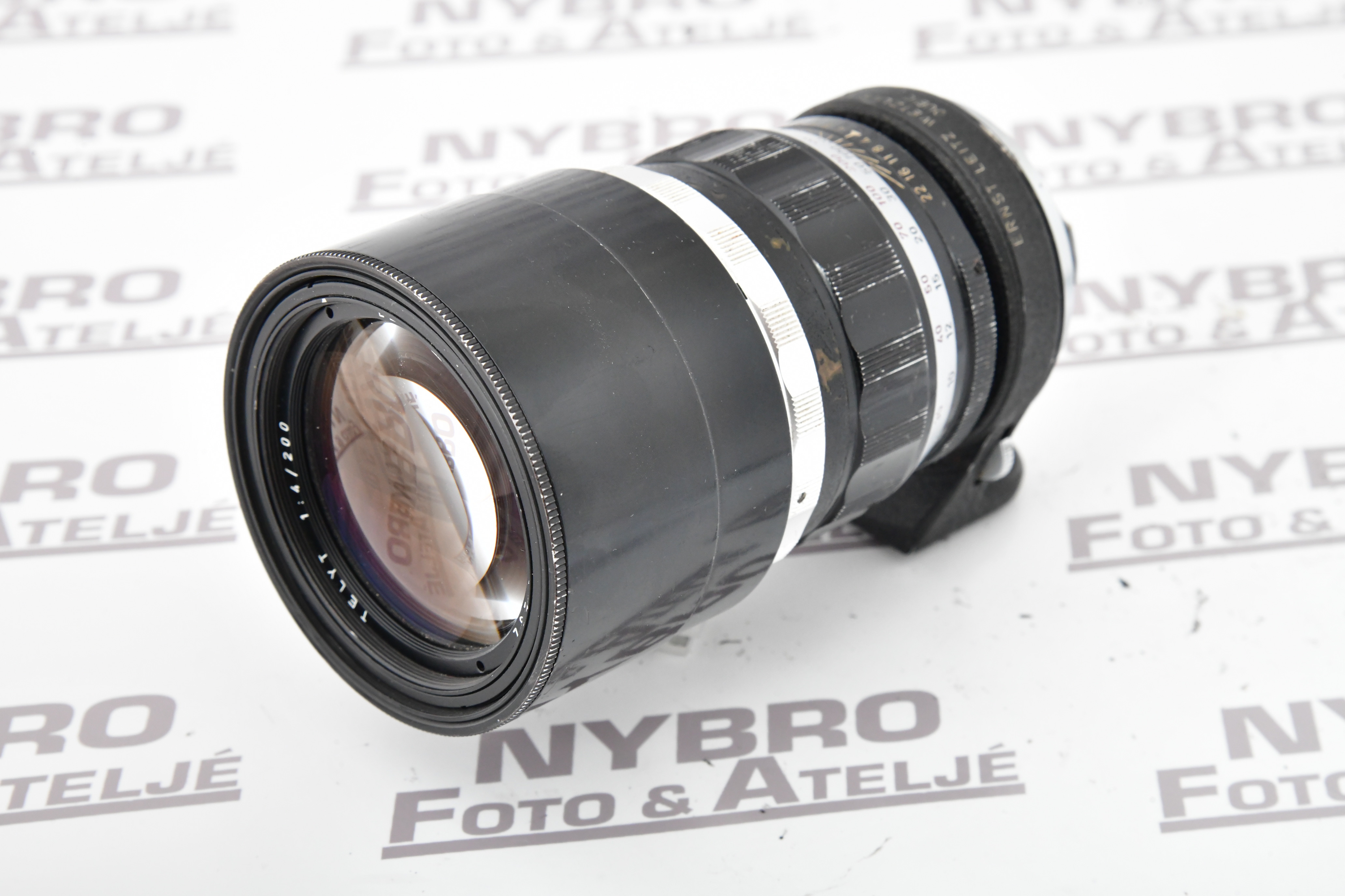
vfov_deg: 11.4
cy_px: 448
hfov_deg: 17.1
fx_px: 4483
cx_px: 672
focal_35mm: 120
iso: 3200
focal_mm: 120
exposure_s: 1/200
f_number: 14
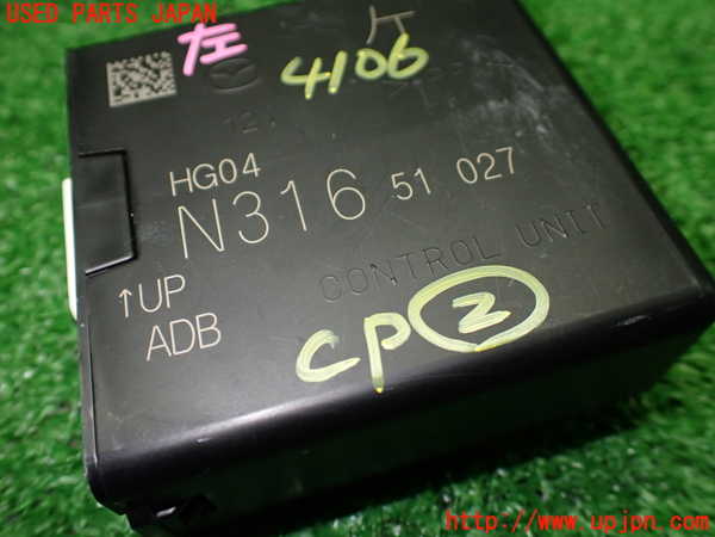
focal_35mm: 30
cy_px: 268
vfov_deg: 46.8
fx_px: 620
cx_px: 358
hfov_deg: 60.0
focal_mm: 5.4
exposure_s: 1/125
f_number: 2.3
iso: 320
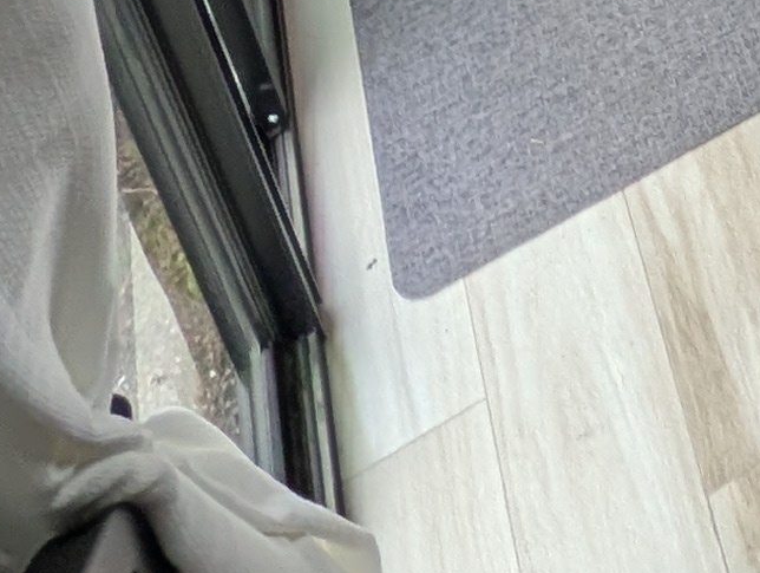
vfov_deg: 11.5
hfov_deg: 20.5
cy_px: -1133
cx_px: 1246
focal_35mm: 76
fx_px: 1671
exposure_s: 1/83.2
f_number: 1.7
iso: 45
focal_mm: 2.02
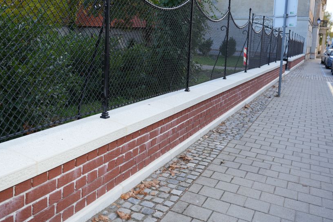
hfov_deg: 54.3
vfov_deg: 37.7
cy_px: 86
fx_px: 324
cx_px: 150
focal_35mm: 35
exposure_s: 1/160
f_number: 4
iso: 125
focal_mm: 28
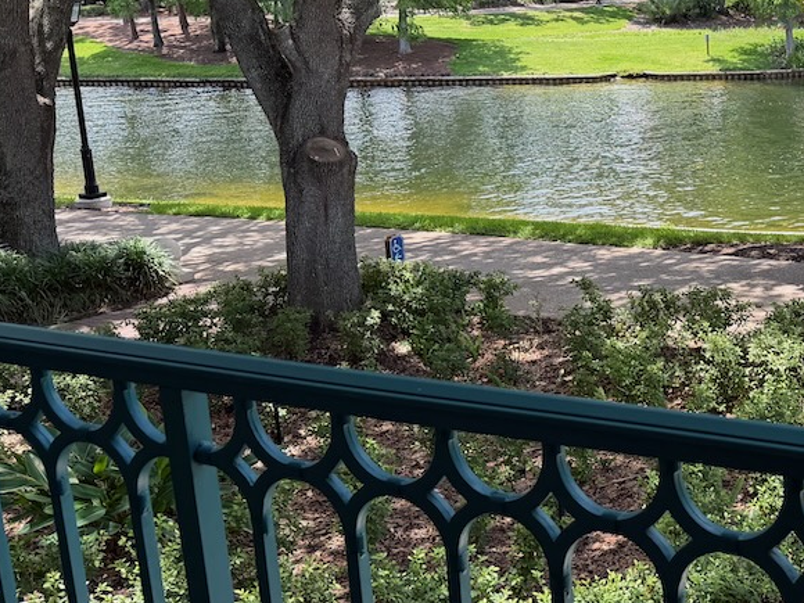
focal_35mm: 53
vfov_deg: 27.4
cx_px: 837
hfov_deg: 32.7
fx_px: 1231
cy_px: 212
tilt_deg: -12.9
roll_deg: +2.1
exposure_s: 1/943
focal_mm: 6.76
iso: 100
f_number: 1.78
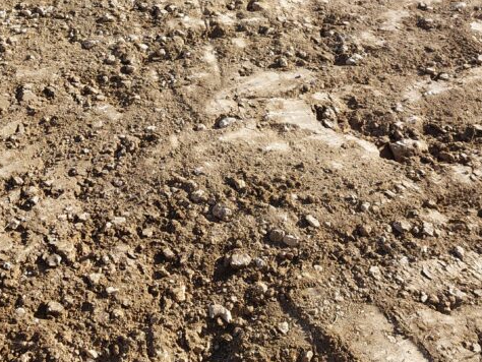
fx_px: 752
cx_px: 157
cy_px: -6
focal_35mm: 54
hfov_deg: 35.1
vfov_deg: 25.6
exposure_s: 1/576
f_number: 1.8
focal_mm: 5.23
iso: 25
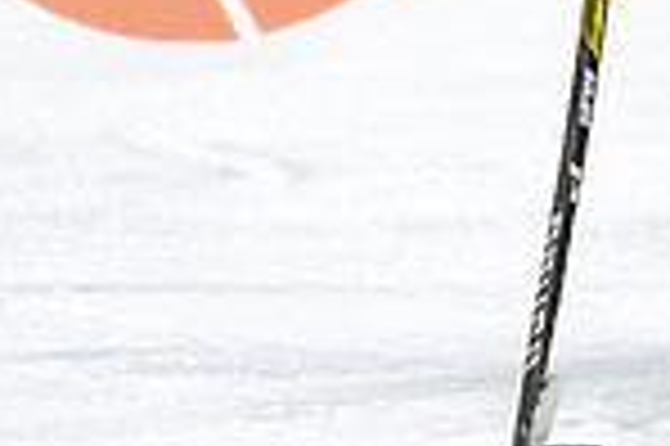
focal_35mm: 1090
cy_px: -390
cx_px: 981
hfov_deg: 1.9
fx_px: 20264
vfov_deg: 1.3
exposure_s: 1/640
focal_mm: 165
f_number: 2.8
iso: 1800
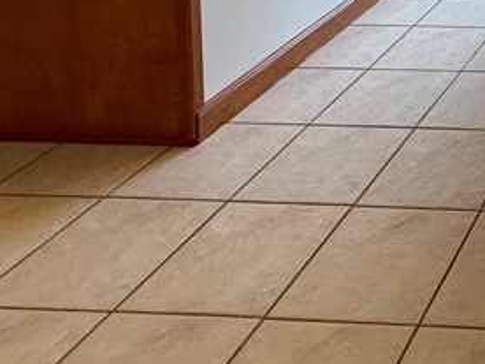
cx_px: 728
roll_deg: -0.1
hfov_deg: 26.5
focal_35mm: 52
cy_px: -262
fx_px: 729
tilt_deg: -1.6
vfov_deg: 20.9
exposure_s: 1/120
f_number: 2.2
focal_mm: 2.22
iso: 250
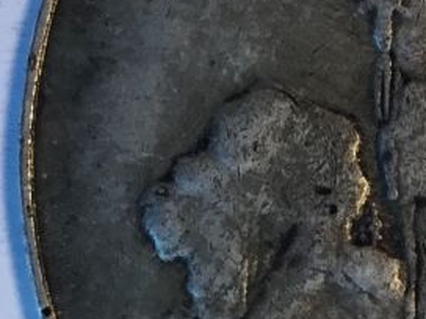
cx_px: 592
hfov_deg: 16.1
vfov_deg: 13.0
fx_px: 1403
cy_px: 163
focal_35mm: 114
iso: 50
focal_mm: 3.3
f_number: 2.4
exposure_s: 1/30
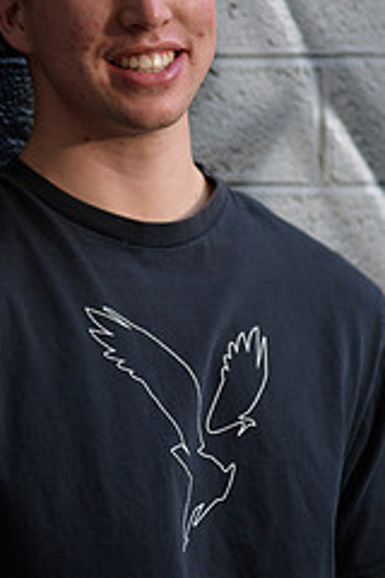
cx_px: 154
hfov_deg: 3.7
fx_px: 6015
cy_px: 250
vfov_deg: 5.5
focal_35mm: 375
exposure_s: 1/2000
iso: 250
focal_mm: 200
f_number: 2.8
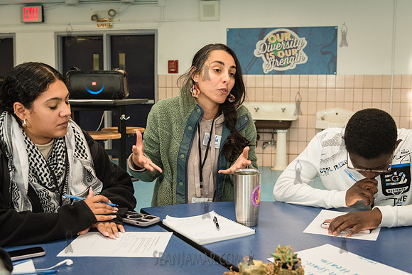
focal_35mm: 42
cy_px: 135
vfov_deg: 31.9
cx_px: 226
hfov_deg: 46.4
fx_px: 480
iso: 1600
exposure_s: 1/125
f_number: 3.5
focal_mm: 36
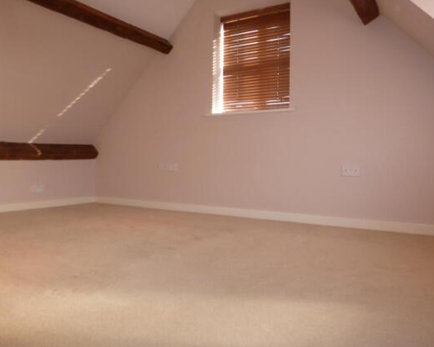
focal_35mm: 26
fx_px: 334
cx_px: 224
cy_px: 171
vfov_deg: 54.9
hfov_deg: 66.0
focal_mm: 4.3
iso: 160
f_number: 3.3
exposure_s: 1/60
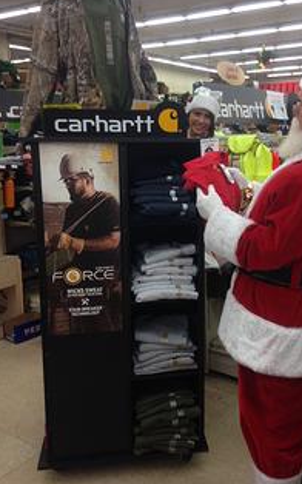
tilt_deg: -9.4
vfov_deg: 50.4
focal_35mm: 39
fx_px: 514
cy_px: 225
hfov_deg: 32.5
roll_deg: -0.6
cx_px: 198
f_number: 2.4
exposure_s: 1/30
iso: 50
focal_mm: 4.12
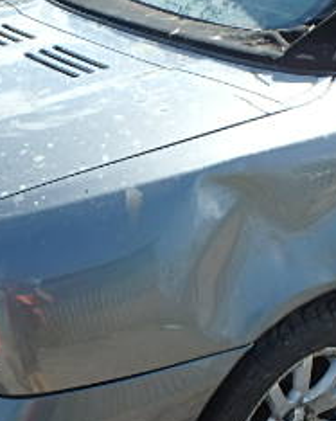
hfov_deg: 26.8
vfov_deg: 33.6
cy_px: 216
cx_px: 246
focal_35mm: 56
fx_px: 697
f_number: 3.5
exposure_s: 1/400
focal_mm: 3.7
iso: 125
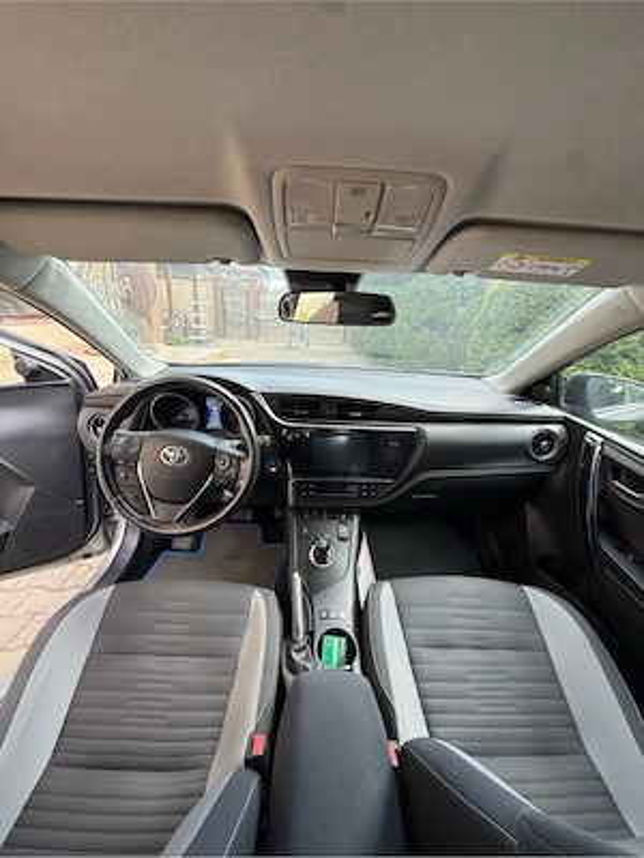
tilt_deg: -17.6
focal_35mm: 14
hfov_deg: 85.7
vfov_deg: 102.1
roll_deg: -5.4
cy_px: 429
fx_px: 347
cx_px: 322
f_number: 2.2
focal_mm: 2.22
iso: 64
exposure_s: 1/99
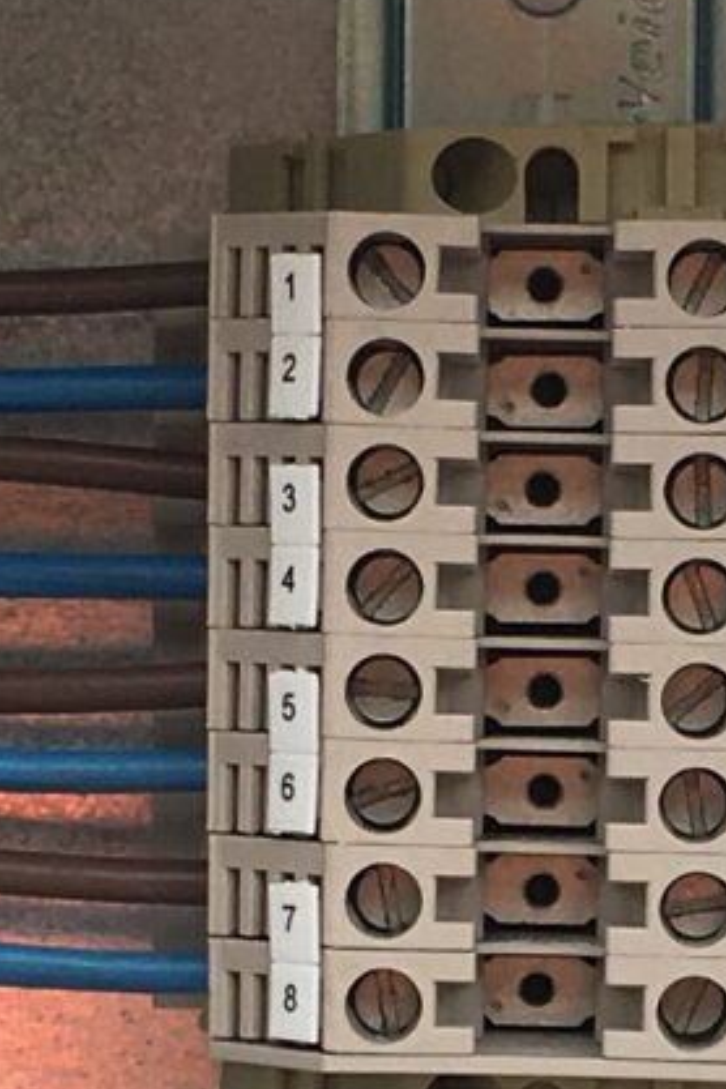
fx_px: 5596
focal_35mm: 185
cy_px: 1173
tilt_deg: -4.8
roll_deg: -0.5
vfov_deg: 11.0
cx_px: 543
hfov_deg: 7.4
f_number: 2.2
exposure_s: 1/411
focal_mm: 4.15
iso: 25
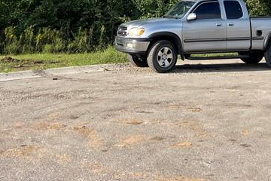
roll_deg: +0.3
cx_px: 179
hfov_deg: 26.2
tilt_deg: +8.0
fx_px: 580
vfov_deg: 16.3
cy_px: -87
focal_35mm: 77
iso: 50
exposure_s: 1/1972
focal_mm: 5.7
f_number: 1.5
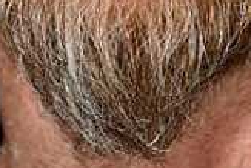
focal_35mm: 1374
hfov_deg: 1.5
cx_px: 214
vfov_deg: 1.0
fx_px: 9588
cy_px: -146
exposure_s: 1/400
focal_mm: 200
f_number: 2.8
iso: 2000
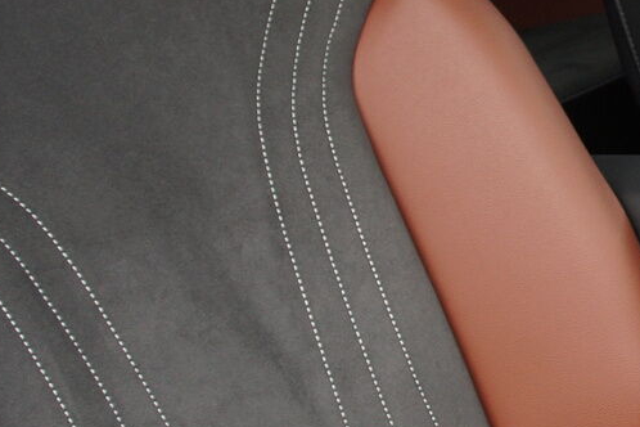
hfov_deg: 18.7
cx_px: 742
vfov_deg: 13.2
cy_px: 156
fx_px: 1849
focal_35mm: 104
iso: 200
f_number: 4
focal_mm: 18
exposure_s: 1/60
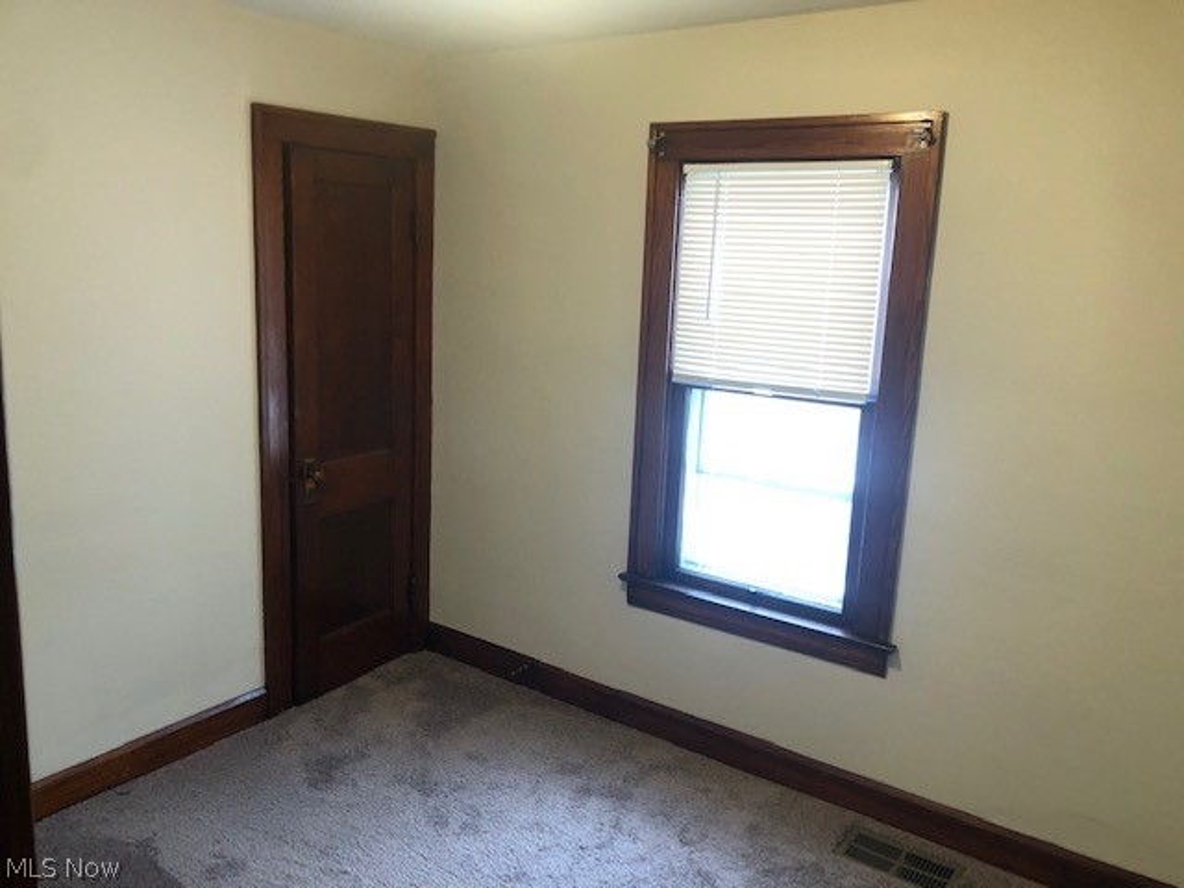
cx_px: 592
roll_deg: -1.4
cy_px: 444
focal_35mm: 28
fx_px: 958
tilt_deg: -11.1
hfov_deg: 63.4
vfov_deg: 49.7
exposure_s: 1/24
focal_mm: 4
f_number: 1.8
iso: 40
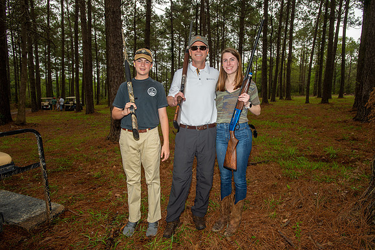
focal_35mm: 24
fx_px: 250
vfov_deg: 53.1
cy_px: 125
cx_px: 188
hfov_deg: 73.8
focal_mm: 24
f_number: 7.1
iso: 125
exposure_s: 1/125
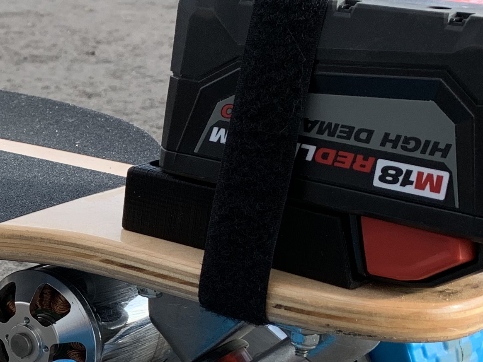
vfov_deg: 16.2
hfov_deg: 19.9
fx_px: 1256
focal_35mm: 90
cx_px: -157
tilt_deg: -21.5
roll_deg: +1.4
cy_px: 339
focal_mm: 4.25
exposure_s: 1/485
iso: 25
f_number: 1.8
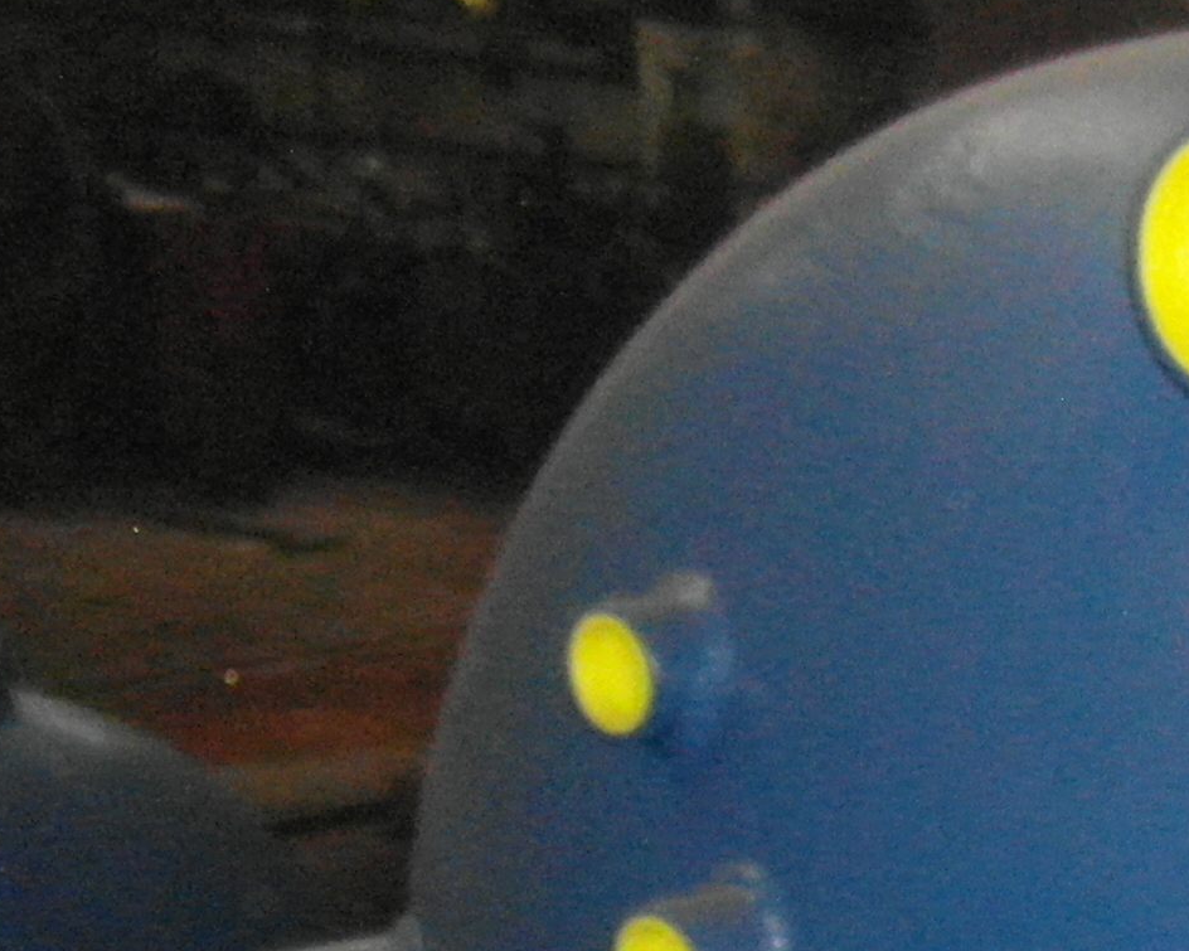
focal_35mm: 81
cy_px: 1465
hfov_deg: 20.5
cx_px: 1736
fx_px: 2850
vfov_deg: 17.0
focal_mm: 4
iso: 640
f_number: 3.2
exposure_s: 1/30
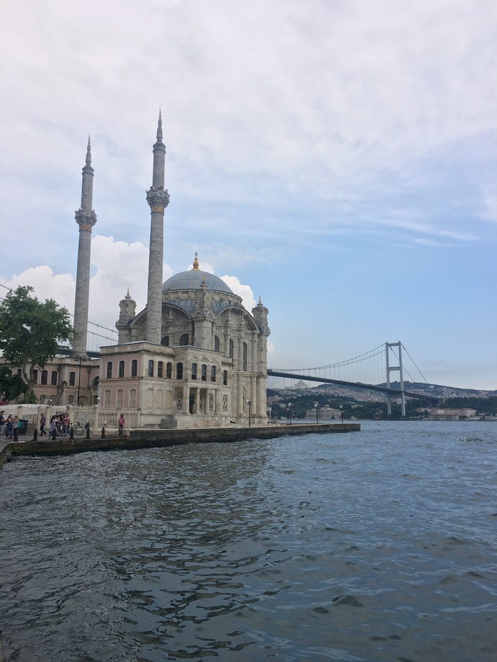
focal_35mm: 29
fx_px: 555
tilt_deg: +11.1
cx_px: 248
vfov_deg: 61.7
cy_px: 331
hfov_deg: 48.2
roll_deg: +0.1
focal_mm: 4.15
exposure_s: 1/845
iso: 25
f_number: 2.2
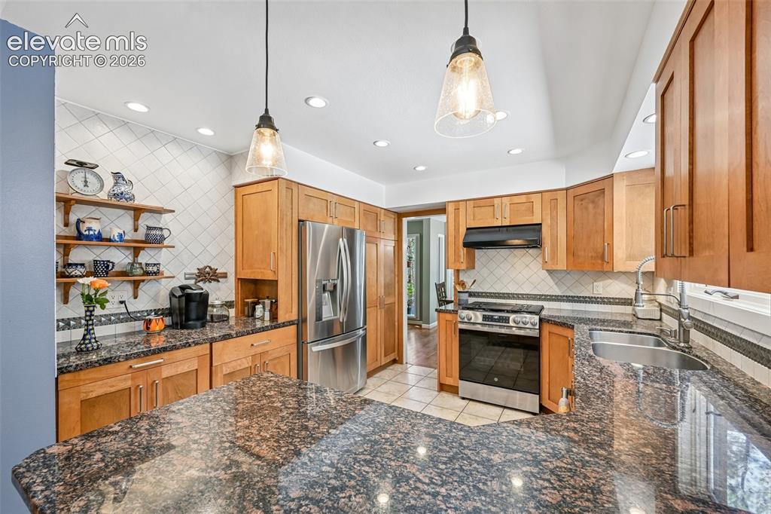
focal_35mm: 14
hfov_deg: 104.3
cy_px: 257
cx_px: 386
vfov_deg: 81.2
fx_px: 300
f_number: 10
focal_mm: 14
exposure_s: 1/8
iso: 400
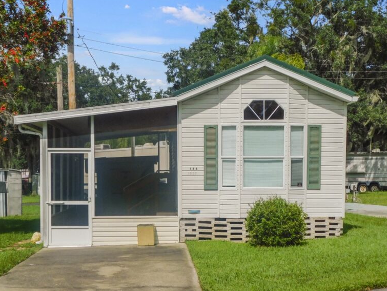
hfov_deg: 31.7
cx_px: 194
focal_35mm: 61
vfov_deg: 24.0
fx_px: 682
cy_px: 157
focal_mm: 8
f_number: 7.4
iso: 125
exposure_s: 1/400
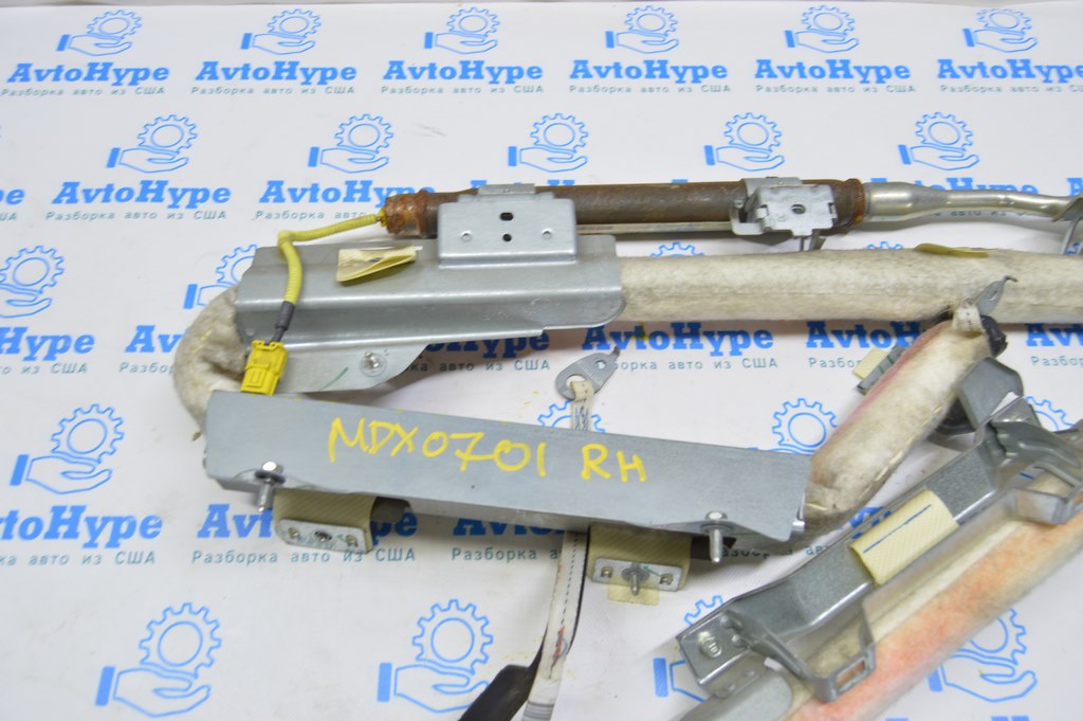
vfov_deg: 47.9
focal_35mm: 27
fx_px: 812
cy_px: 360
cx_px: 542
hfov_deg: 67.4
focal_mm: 18
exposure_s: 1/20
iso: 400
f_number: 5.6
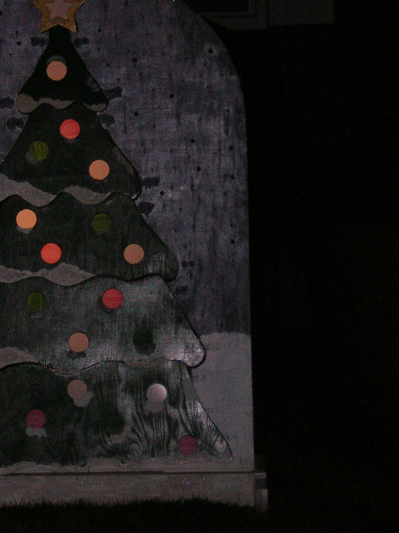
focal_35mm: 127
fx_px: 1953
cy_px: 275
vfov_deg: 15.5
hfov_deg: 11.7
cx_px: 189
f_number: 4.7
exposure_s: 1/60.1
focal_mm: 14.1
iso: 200
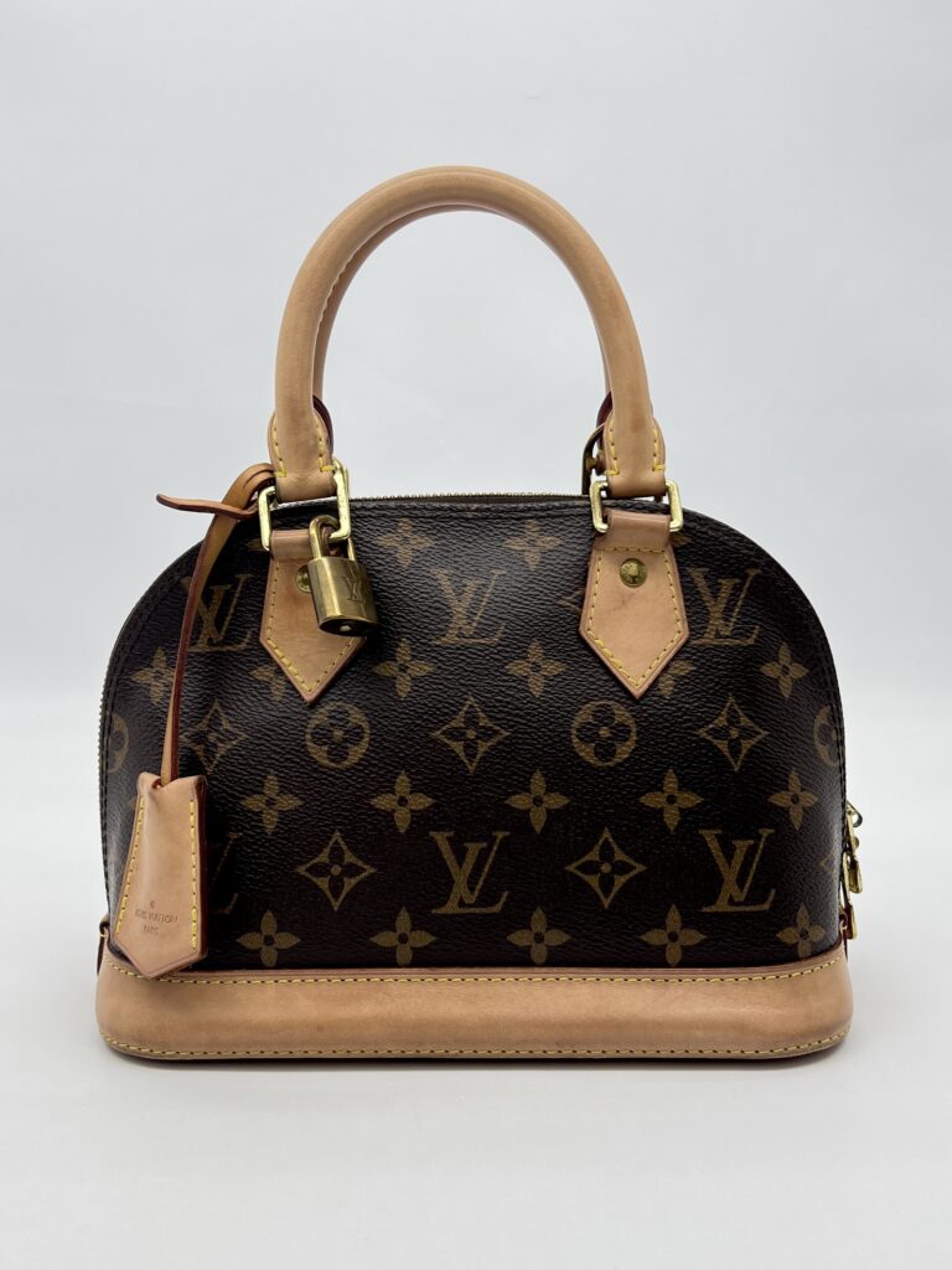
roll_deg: +0.6
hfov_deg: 53.1
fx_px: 953
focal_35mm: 26
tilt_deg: -8.0
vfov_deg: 67.3
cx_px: 476
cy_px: 635
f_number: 1.5
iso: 40
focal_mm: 5.7
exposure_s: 1/213
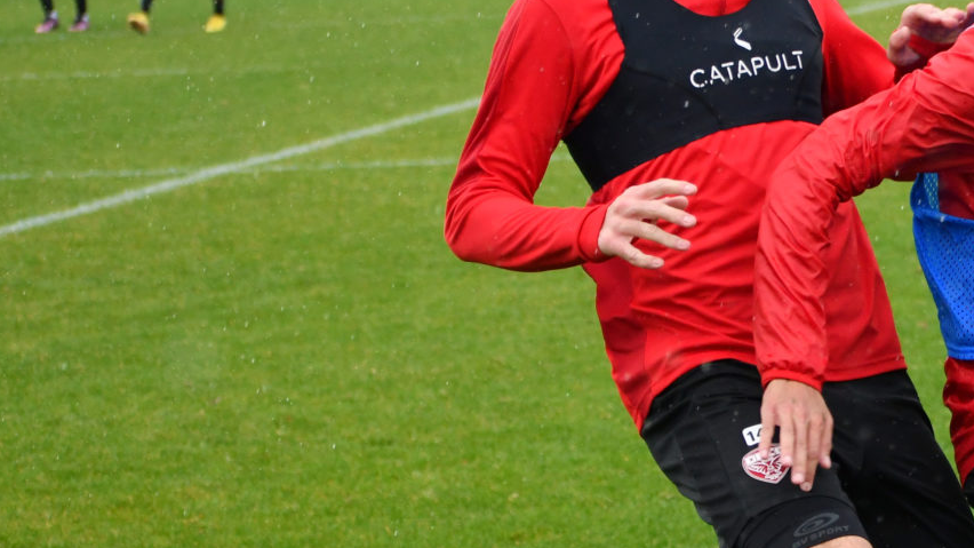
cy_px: 370
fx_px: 6404
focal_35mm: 248
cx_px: 985
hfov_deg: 8.6
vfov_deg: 4.9
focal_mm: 70
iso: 1250
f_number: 4.5
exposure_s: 1/1000
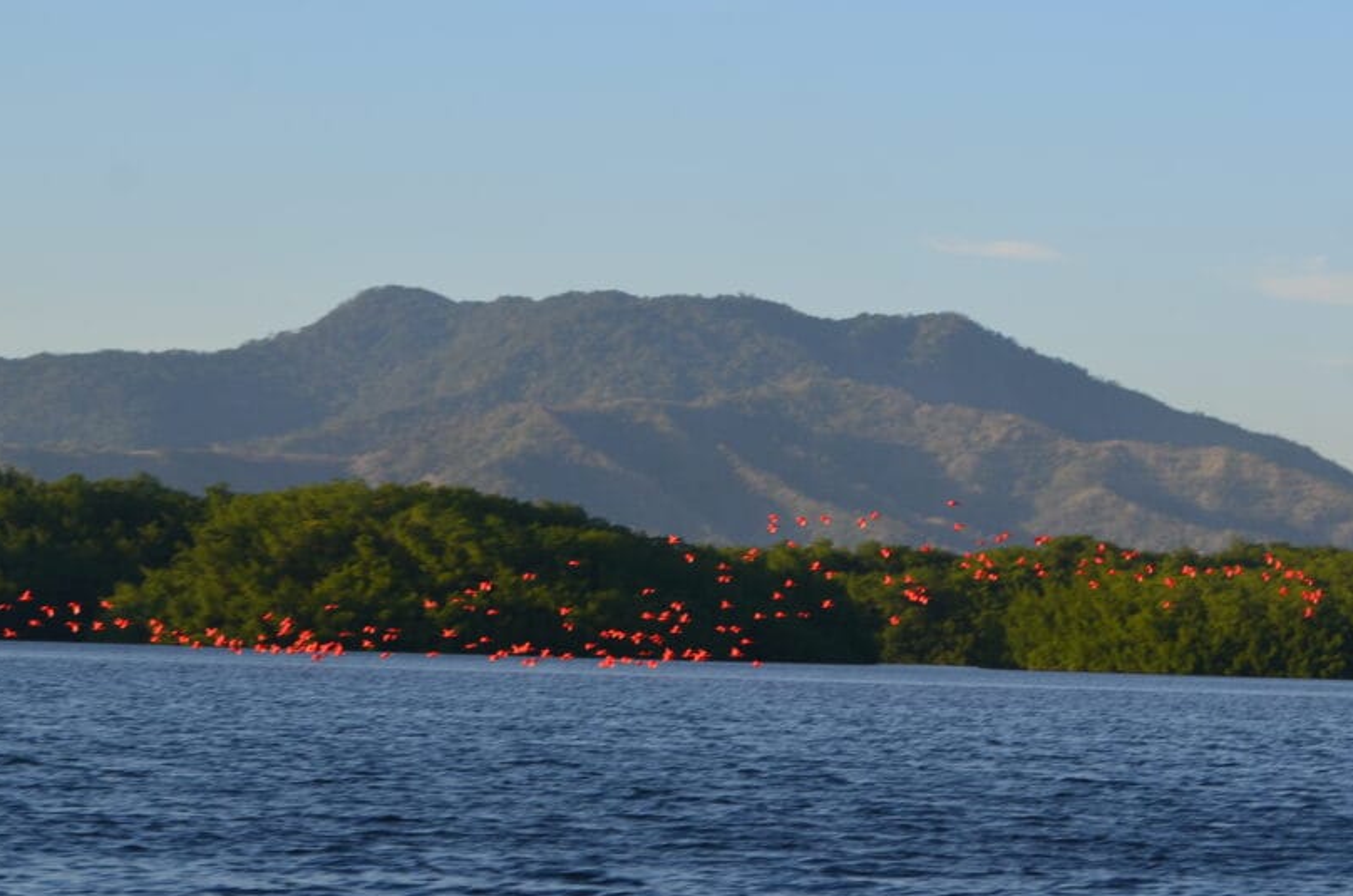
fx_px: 4988
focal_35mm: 133
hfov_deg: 15.4
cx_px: 687
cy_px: 472
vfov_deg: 10.3
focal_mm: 70
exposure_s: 1/160
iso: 100
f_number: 6.3
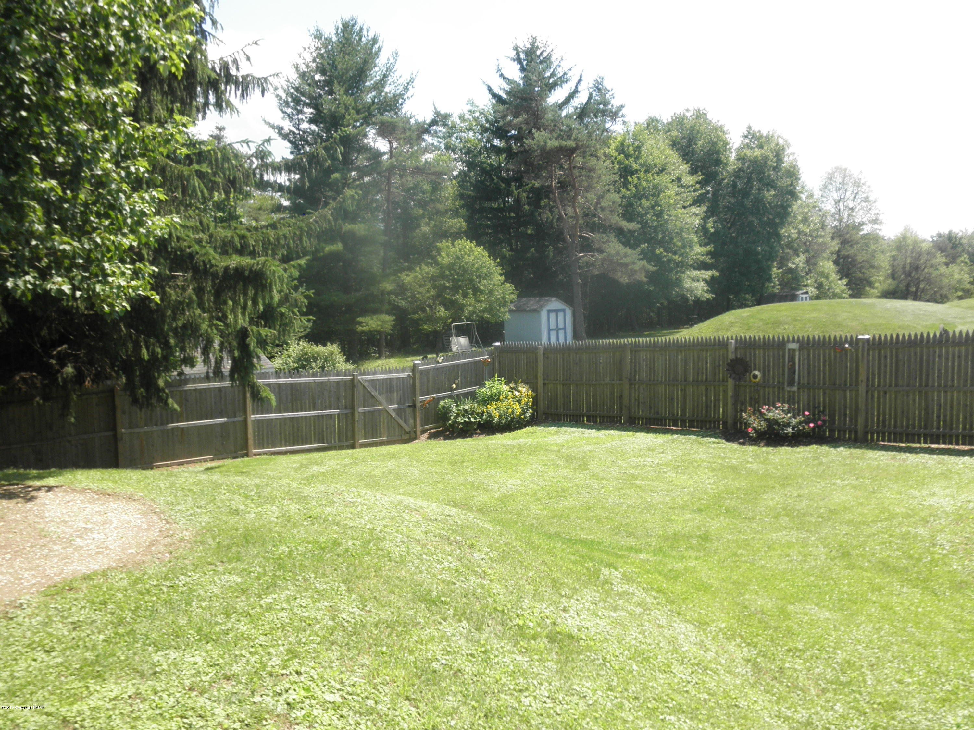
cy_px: 365
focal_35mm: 28
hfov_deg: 63.4
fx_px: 788
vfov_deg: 49.7
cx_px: 487
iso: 64
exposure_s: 1/50
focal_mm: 5
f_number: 8.5
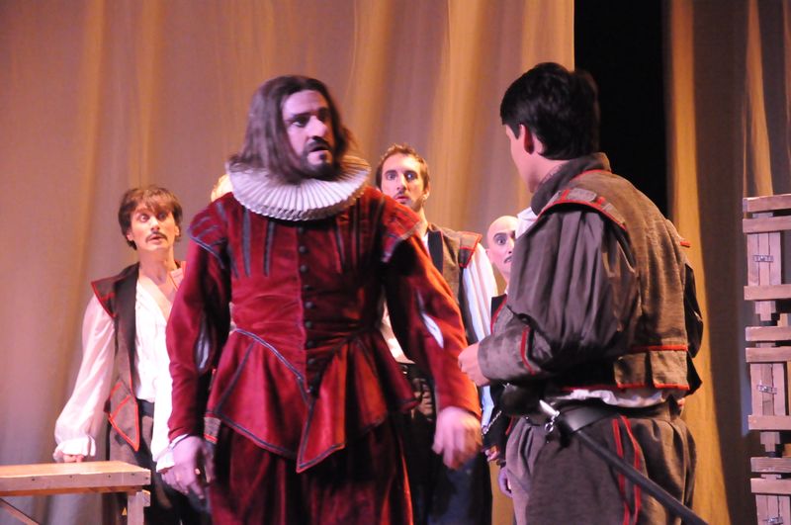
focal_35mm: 138
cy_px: 262
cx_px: 396
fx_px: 3028
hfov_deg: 14.9
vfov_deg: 9.9
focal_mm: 92
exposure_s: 1/25
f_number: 6.3
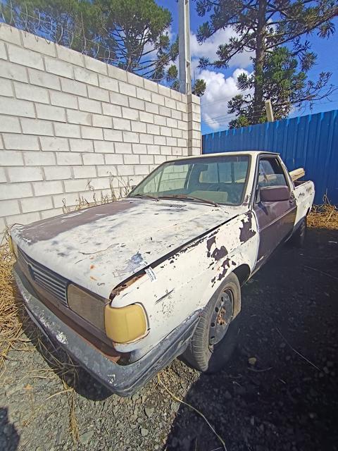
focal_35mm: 13
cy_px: 226
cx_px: 169
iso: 100
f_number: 2.2
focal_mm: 1.64
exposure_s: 1/1468
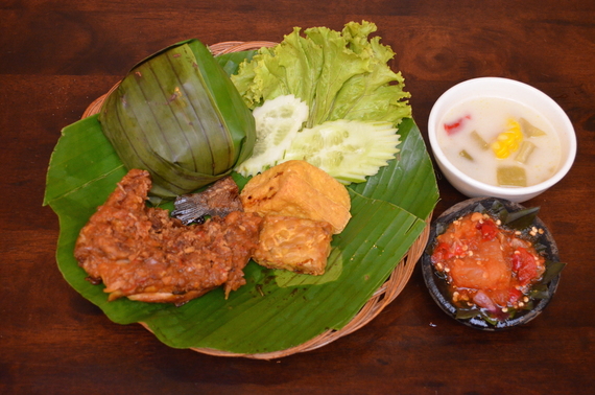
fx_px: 866
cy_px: 198
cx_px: 298
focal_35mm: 52
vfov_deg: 25.7
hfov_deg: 37.9
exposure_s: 1/60
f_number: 5
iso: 3200
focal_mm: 35
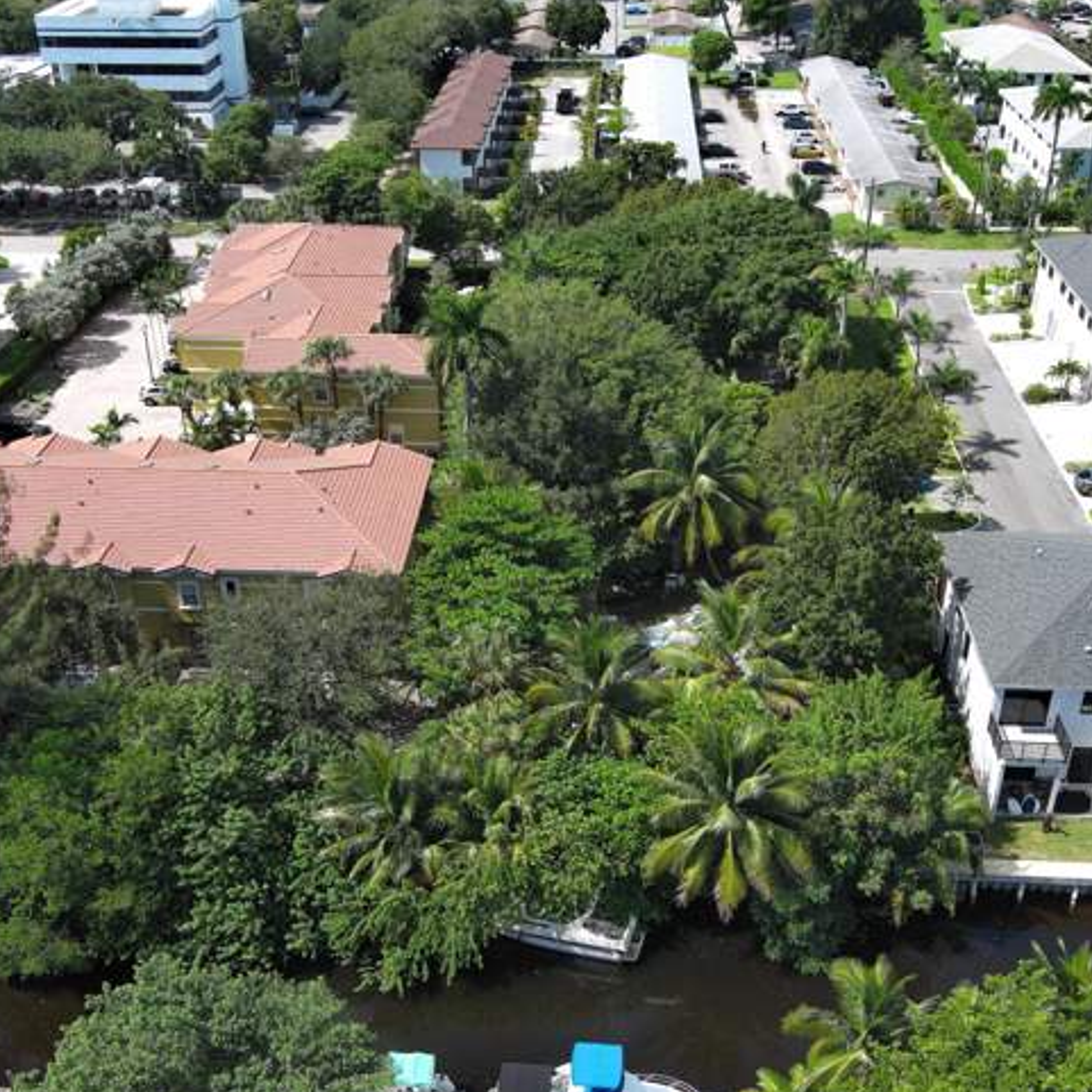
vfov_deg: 40.9
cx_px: 556
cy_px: 600
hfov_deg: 40.9
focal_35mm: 41
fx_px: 1463
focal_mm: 10.57
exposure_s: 1/867
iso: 100
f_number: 2.8
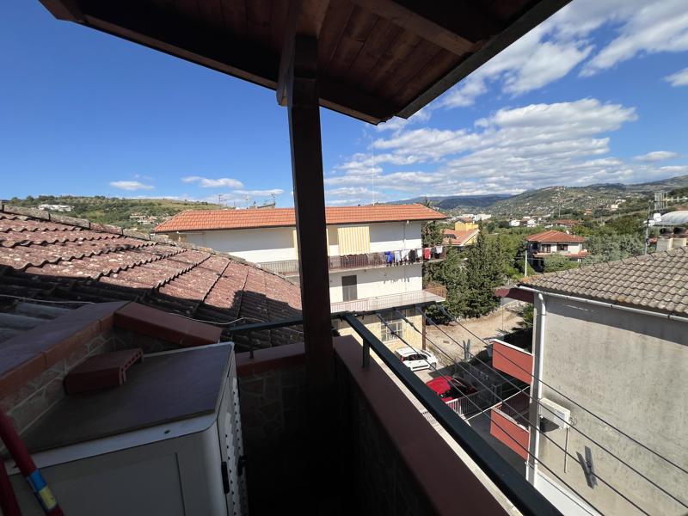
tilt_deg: -6.1
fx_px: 258
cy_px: 258
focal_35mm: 13
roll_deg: +1.9
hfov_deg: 106.2
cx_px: 344
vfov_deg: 89.9
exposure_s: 1/2481
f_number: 1.8
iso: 32
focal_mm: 1.57
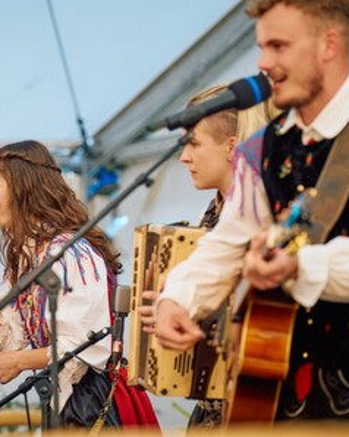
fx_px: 2934
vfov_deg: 8.5
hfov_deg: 6.8
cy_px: 218
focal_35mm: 227
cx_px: 56
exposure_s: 1/160
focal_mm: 160
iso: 320
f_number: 4
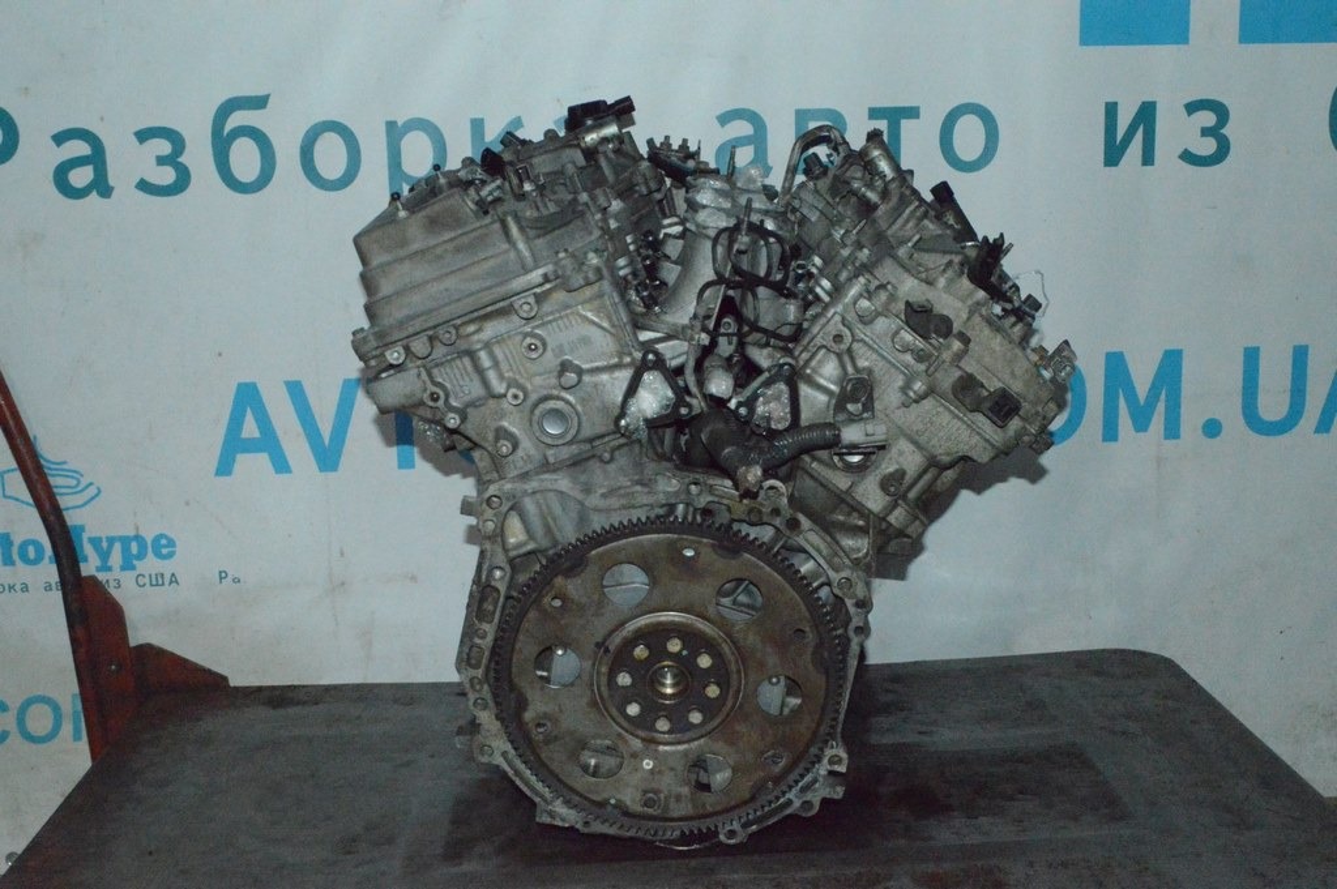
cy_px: 444
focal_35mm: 40
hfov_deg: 48.0
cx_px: 668
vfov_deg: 33.0
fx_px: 1503
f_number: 16
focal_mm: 27
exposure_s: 1/200
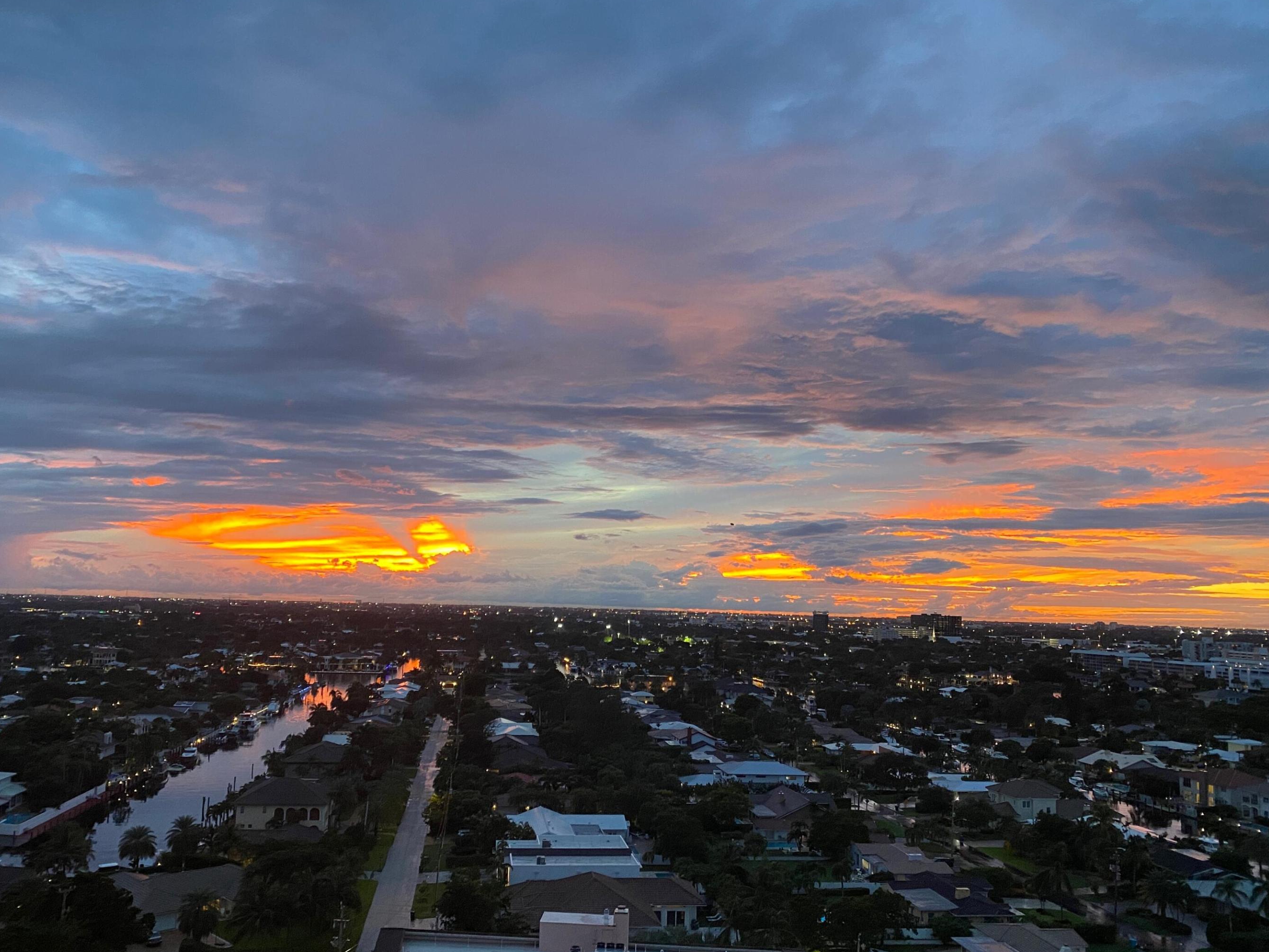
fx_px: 1027
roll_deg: -1.6
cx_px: 599
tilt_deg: +3.6
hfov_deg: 63.4
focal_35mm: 28
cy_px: 507
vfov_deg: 49.7
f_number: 1.8
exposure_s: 1/60
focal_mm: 4.25
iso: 320
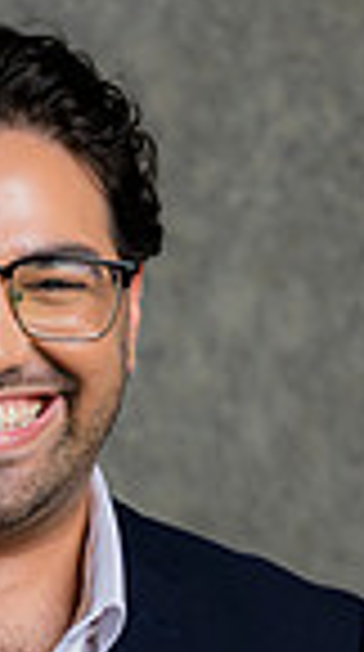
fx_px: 4778
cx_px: -81
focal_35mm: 277
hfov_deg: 4.3
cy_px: 917
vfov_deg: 7.7
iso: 125
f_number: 5
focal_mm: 85
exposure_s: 1/200
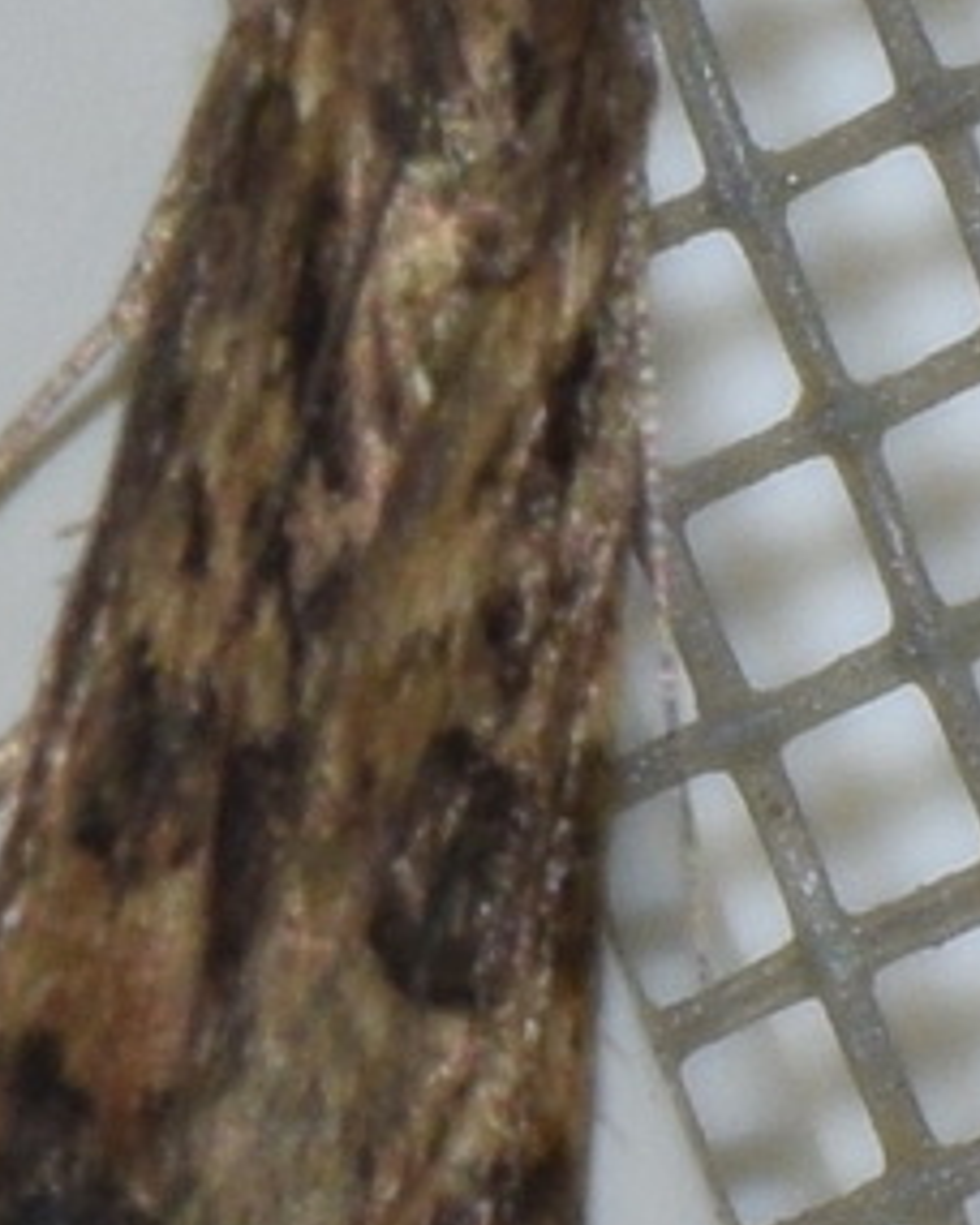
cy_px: 778
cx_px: 393
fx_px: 24001
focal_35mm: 662
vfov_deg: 2.9
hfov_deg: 2.3
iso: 320
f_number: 5.6
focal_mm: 140
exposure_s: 1/60
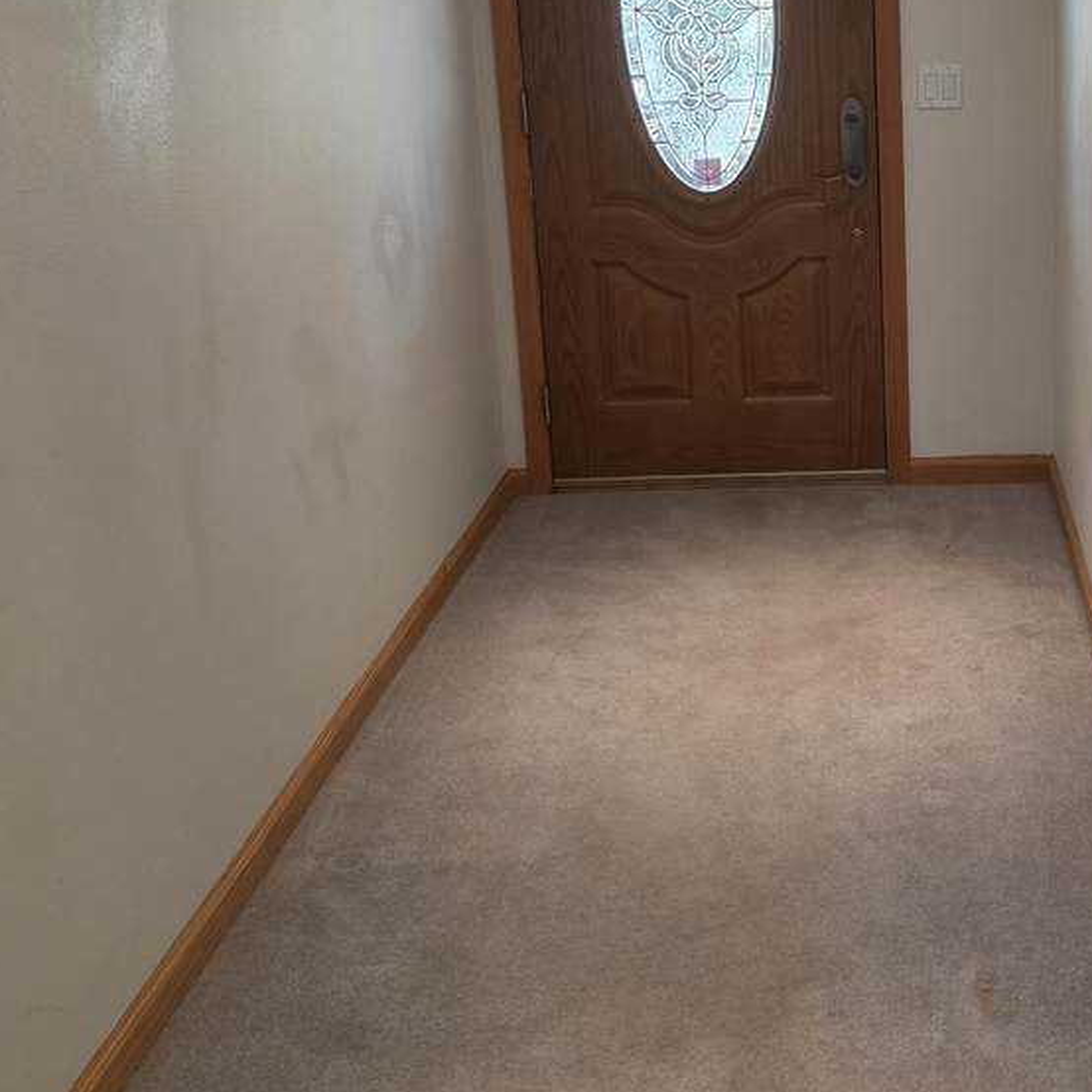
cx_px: 899
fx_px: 1677
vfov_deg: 35.5
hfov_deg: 34.8
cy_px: 321
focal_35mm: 47
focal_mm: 6.3
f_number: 1.7
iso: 400
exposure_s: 1/120
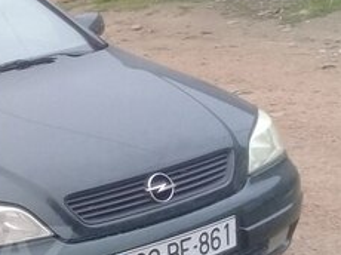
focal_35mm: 89
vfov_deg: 16.3
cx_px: -79
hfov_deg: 20.5
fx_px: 876
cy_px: 248
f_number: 2.2
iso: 50
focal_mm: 3.3
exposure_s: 1/60
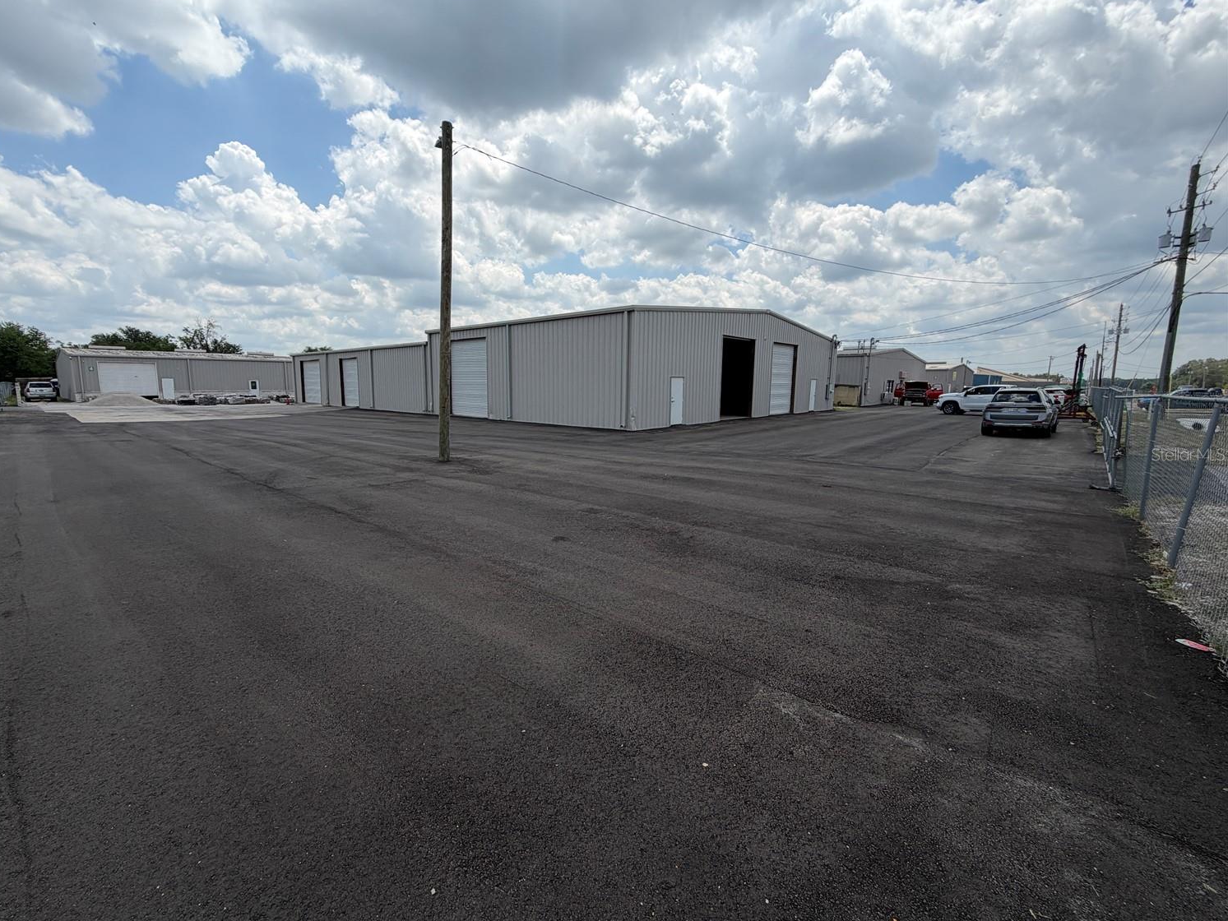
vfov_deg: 81.7
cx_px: 571
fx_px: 532
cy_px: 454
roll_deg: -1.1
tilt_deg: -7.4
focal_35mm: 15
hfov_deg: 98.0
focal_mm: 2.22
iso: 20
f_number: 2.2
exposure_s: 1/1235
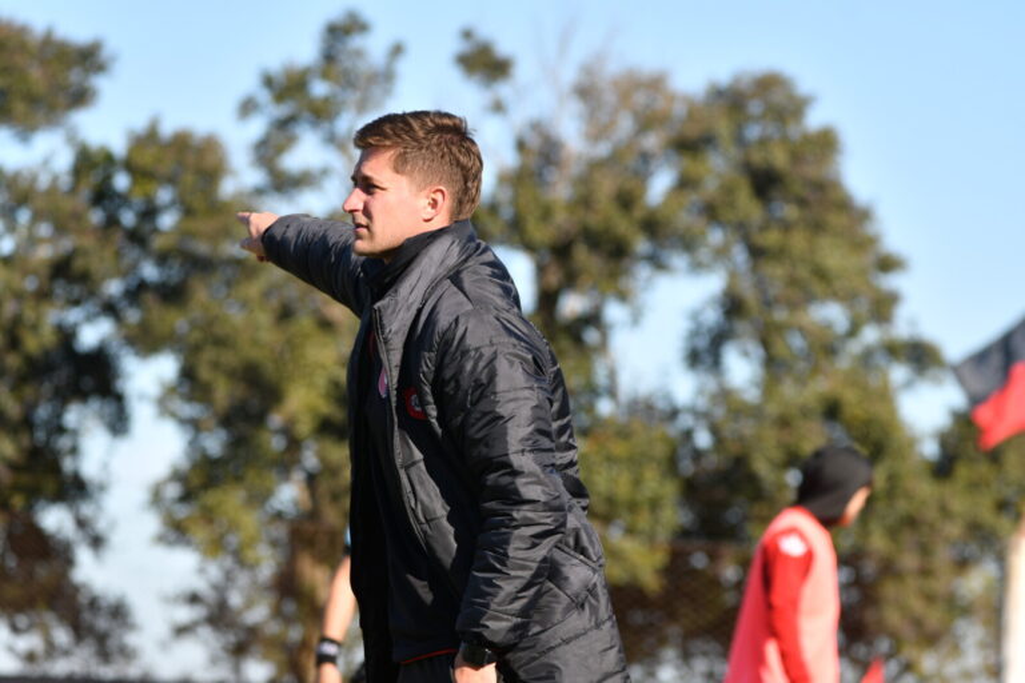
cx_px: 512
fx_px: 7687
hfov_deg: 7.6
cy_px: 342
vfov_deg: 5.1
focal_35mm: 270
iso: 100
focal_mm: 180
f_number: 5
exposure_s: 1/500
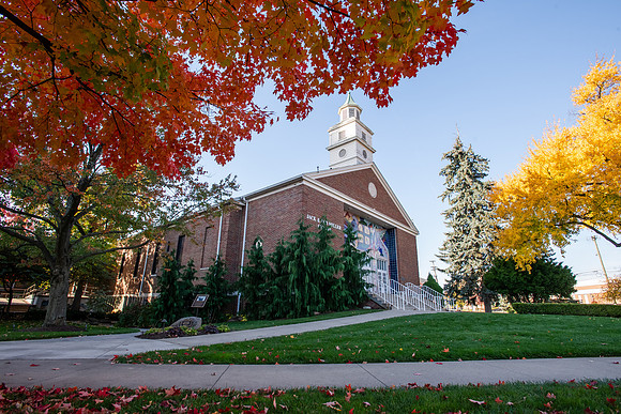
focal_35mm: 17
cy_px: 207
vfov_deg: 70.5
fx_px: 293
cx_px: 310
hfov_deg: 93.3
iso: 640
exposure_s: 1/250
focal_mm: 17
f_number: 9
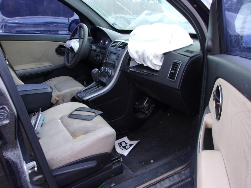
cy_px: 91
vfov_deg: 48.2
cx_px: 133
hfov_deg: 61.6
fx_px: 210
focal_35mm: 29
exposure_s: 1/70
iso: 80
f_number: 3
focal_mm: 4.9
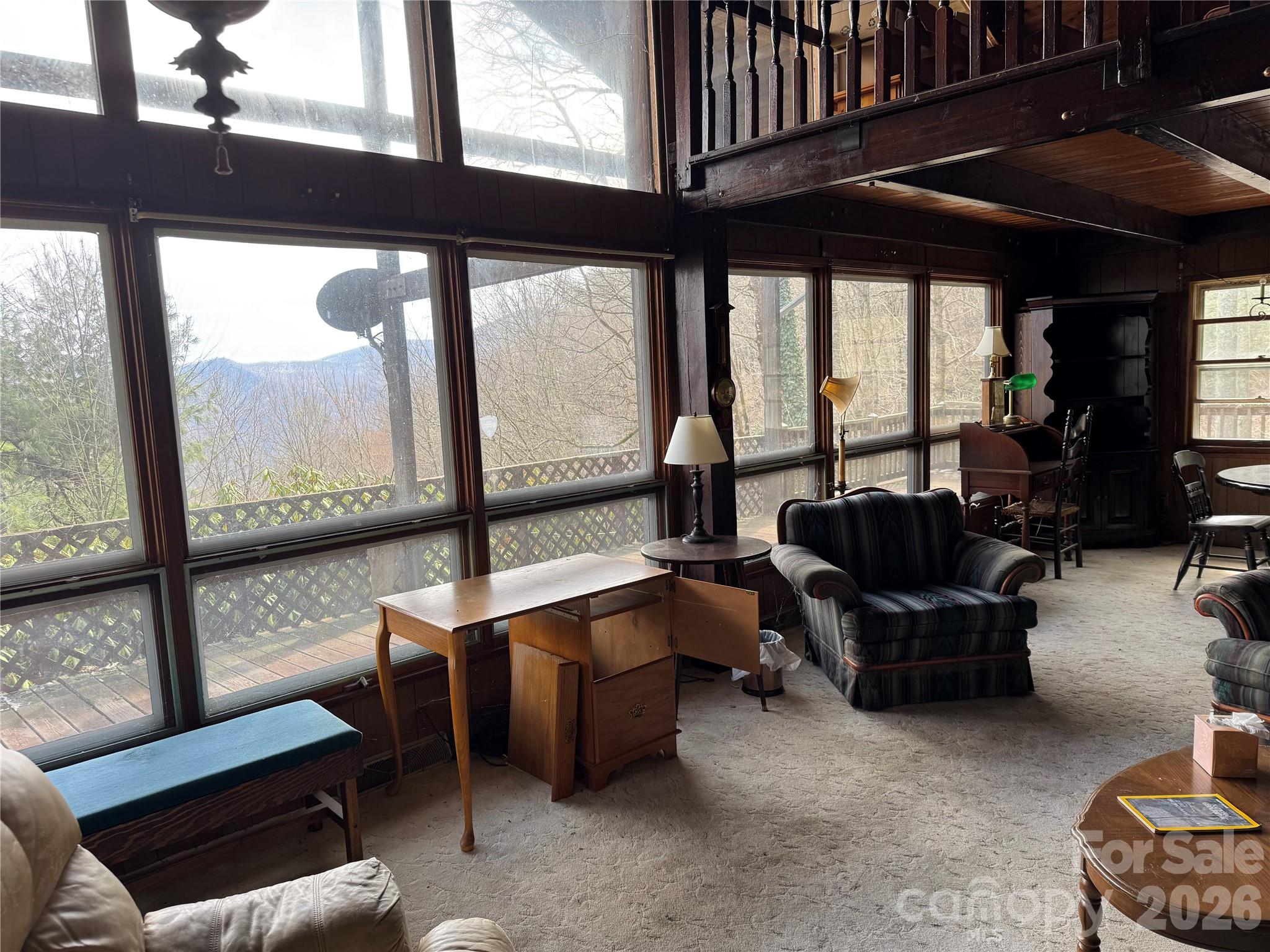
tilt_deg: -8.7
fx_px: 881
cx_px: 635
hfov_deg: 71.6
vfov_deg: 56.8
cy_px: 476
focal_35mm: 24
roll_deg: +2.5
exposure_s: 1/121
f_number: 1.78
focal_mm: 6.76
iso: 64
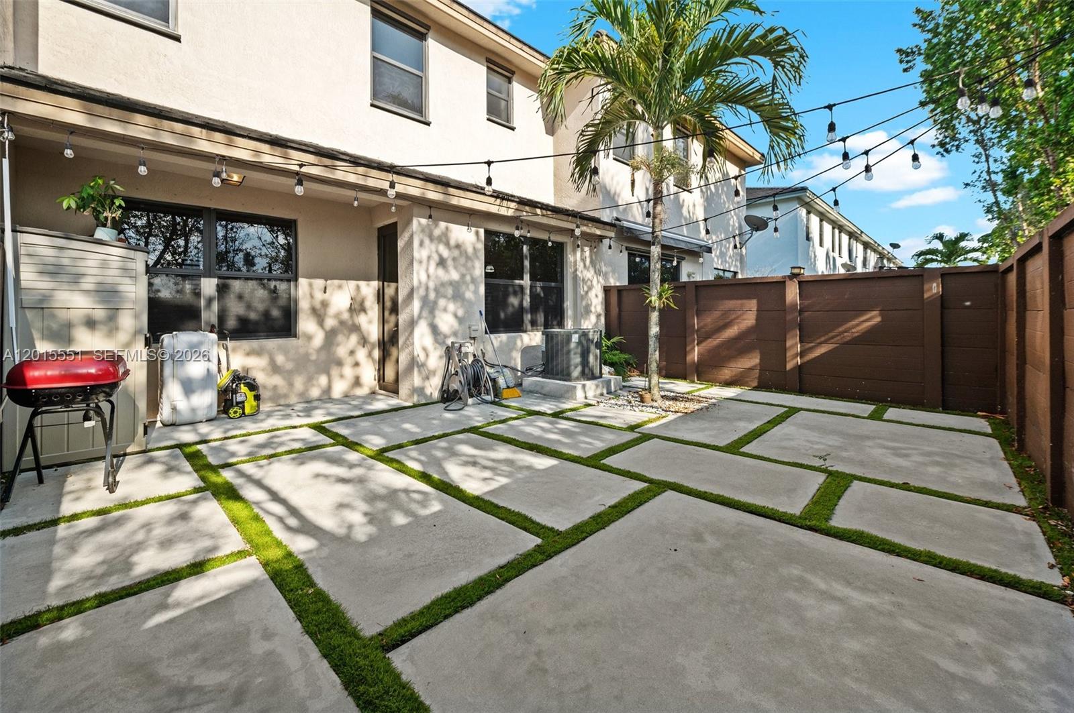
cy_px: 356
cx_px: 537
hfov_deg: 104.3
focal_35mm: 14
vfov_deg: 81.1
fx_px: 417
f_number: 8
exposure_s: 1/250
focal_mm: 14
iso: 200
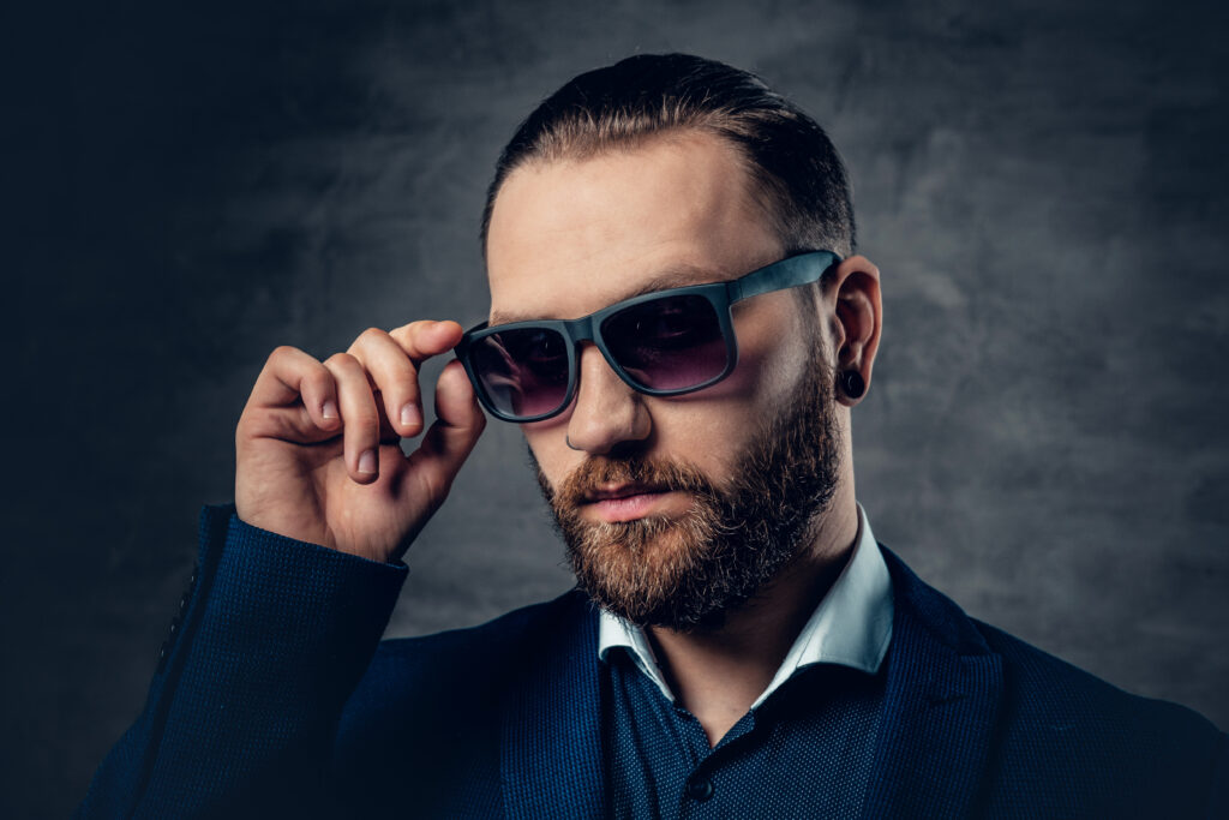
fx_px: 1809
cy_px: 410
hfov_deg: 37.5
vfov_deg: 25.5
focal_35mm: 53
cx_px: 614
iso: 200
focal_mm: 35
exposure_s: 1/180
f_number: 5.6
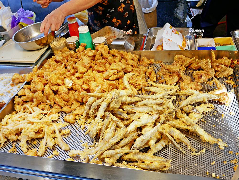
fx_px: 193
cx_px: 120
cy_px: 90
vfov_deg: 49.8
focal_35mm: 28
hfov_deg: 63.4
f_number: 5.6
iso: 200
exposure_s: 1/100
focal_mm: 14
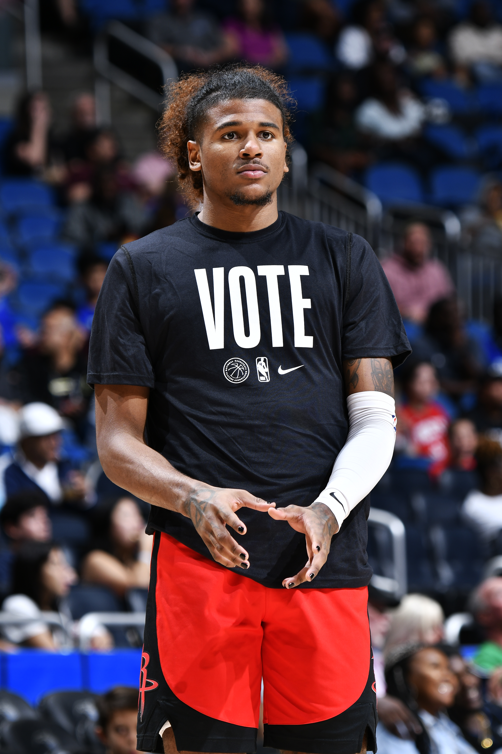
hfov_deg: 4.2
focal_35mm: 330
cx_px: 251
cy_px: 377
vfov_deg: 6.2
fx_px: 6902
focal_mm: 220
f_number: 6.3
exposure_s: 1/250
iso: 160
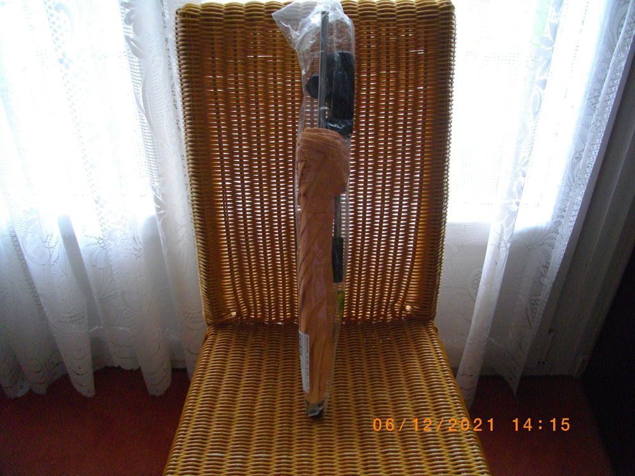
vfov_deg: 44.2
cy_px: 238
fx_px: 587
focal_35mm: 32
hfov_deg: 56.8
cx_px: 318
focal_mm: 5.7
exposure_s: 1/50
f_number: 2.9
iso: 345
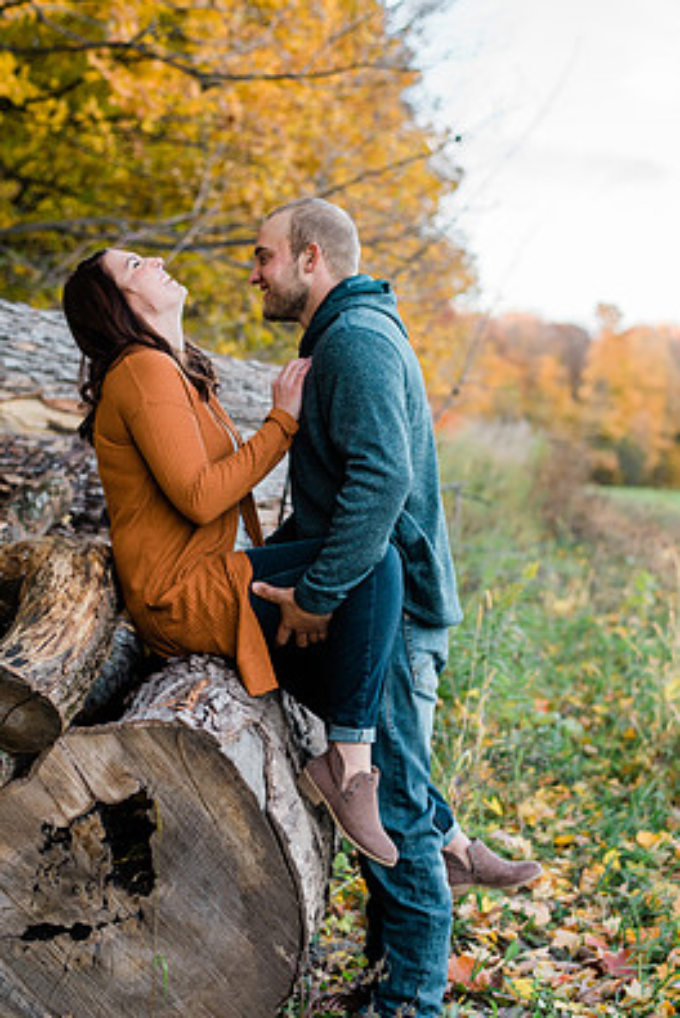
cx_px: 361
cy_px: 575
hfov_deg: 20.6
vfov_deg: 30.5
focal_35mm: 66
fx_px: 1867
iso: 320
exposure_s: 1/200
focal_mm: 58
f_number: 2.8
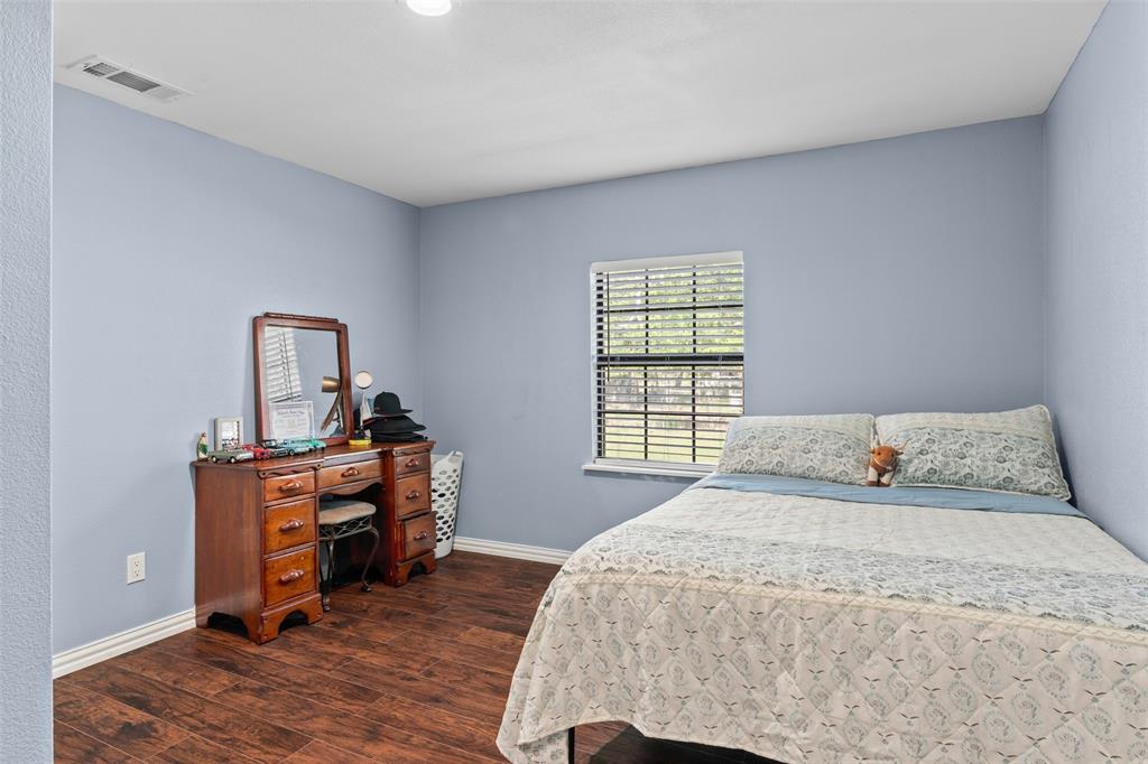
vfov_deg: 61.9
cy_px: 382
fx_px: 638
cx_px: 574
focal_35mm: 20
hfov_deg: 84.0
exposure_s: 2
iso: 400
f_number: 10
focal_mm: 20
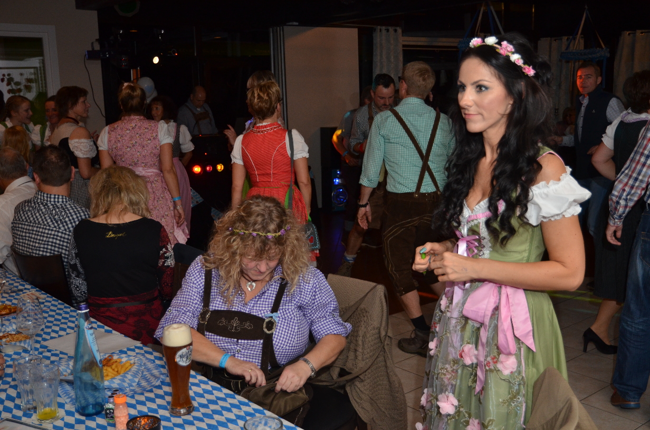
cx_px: 325
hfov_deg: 51.4
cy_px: 215
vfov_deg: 35.3
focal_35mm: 38
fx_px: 676
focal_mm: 25
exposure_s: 1/60
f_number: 4
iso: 800
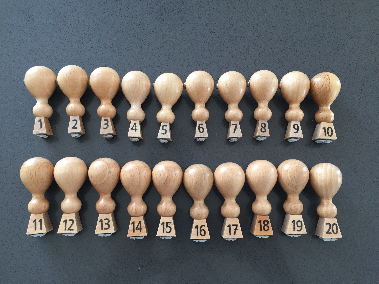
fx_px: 318
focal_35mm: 29
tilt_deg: -77.1
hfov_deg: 61.7
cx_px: 190
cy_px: 142
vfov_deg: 48.2
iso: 80
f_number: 2.2
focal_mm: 4.15
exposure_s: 1/33
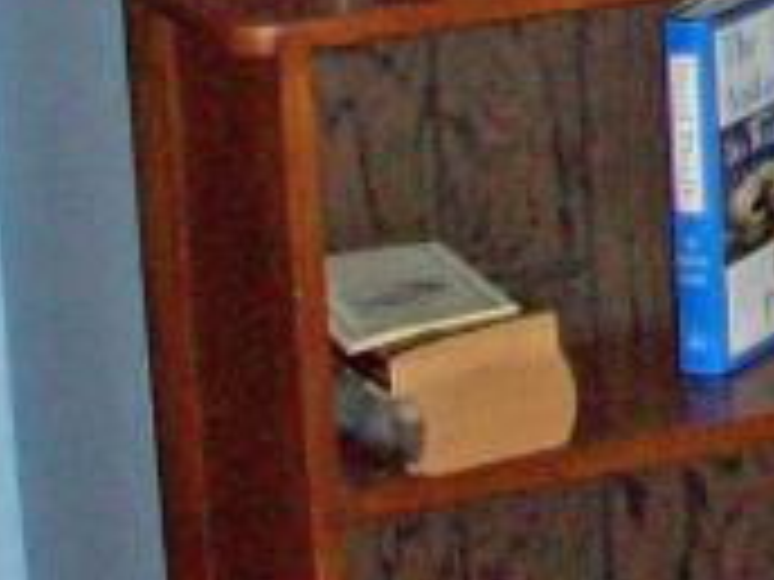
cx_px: 1858
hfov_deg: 8.3
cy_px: -638
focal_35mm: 220
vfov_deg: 6.5
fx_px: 4919
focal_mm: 6.2
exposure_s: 1/64
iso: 200
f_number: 2.8
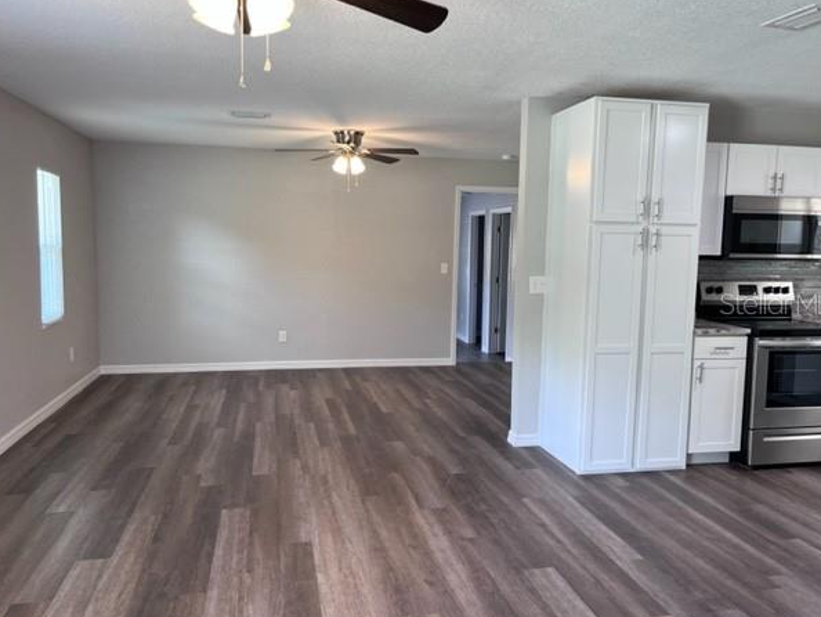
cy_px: 303
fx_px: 664
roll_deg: -1.2
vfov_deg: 49.8
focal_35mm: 28
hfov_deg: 63.4
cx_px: 408
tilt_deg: -5.1
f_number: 1.6
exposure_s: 1/60
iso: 80
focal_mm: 5.1
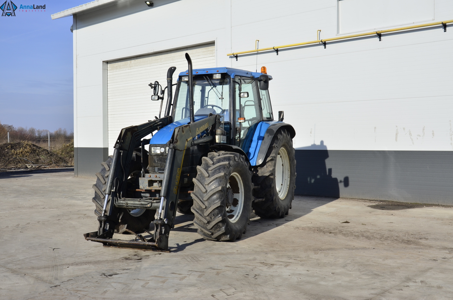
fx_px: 490
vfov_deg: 34.1
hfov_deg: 49.6
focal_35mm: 39
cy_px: 150
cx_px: 226
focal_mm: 26
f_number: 10
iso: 125
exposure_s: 1/320
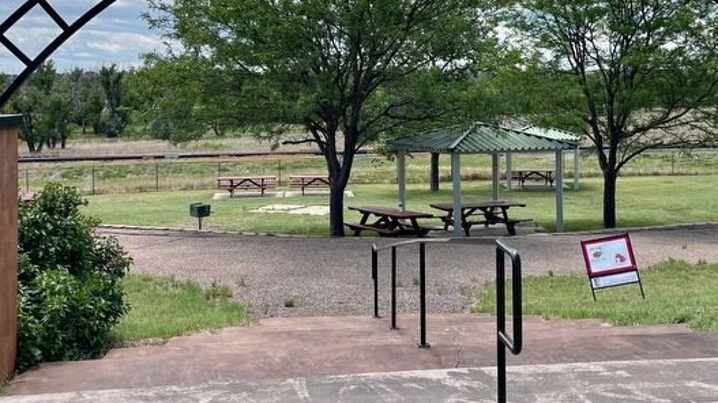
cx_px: 376
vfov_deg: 27.3
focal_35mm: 43
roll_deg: +0.8
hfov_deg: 47.4
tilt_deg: -0.1
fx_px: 818
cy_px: 105
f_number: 1.6
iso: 32
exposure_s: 1/4132
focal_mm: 4.2
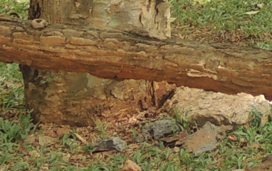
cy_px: -192
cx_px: 594
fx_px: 1446
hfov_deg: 9.8
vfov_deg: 6.5
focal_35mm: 195
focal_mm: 5.3
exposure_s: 1/250
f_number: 3.1
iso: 100
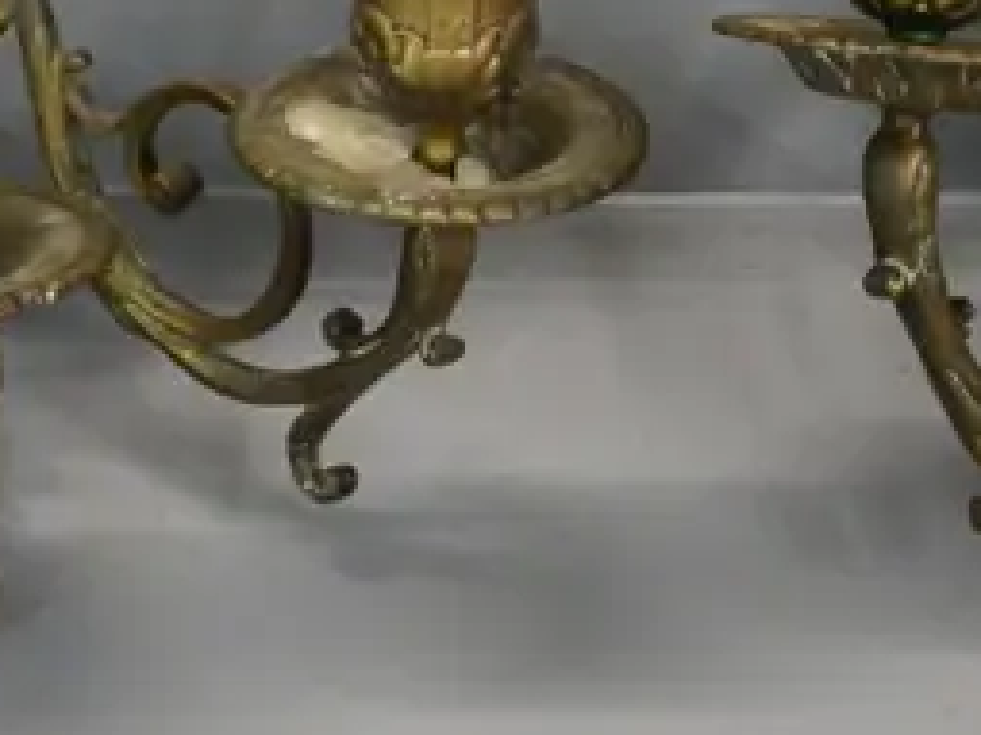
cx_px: 666
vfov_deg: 7.2
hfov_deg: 9.8
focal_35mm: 201
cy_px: -585
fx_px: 5694
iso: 3200
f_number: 5
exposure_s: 1/100
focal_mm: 25
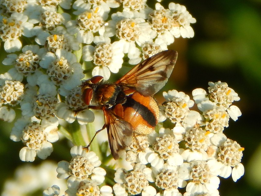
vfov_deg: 6.0
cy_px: 98
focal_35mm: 250
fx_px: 1886
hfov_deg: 7.9
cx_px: 130
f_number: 5.6
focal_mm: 44.9
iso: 125
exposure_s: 1/500
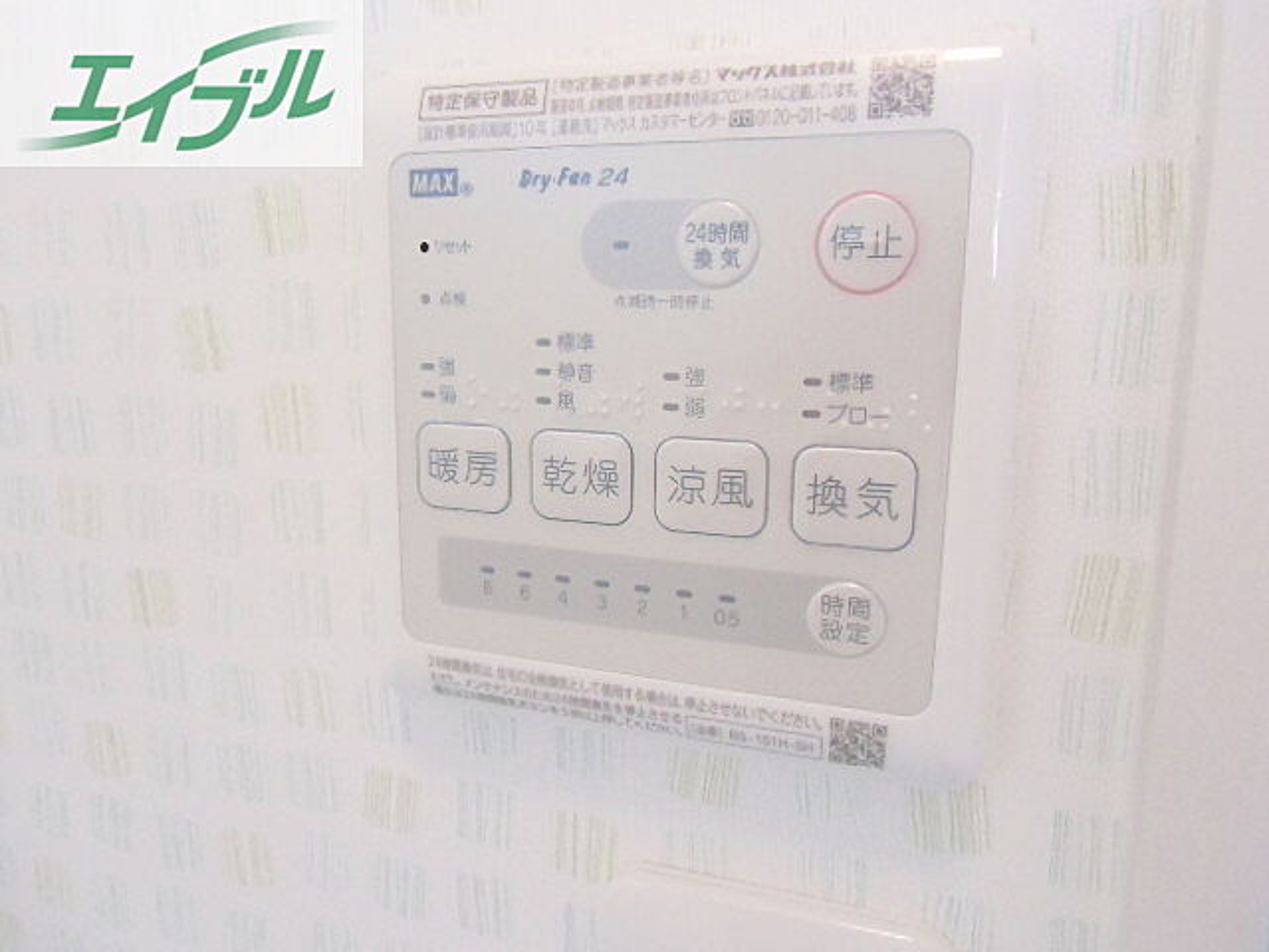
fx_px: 880
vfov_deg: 56.8
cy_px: 476
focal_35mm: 24
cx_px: 634
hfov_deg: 71.6
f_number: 3
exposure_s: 1/80
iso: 800
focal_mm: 4.24
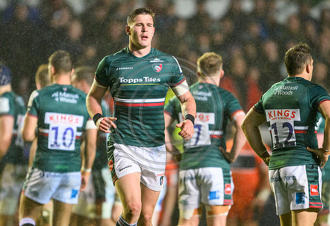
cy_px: 150
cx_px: 171
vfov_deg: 1.8
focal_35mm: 759
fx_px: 7016
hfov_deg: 2.7
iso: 8000
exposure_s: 1/1000
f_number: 4
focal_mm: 560
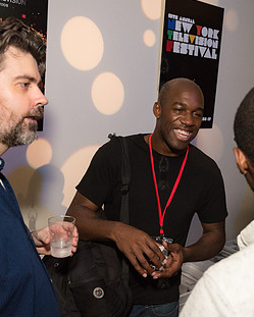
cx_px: 163
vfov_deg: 43.8
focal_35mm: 42
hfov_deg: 35.4
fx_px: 394
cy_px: 172
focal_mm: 24
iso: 2500
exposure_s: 1/500
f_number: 4
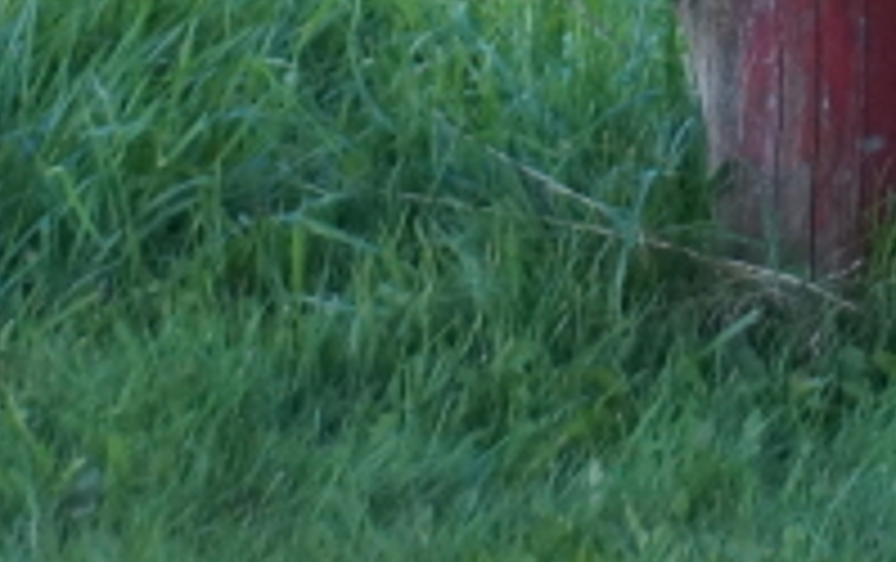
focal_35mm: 460
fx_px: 11249
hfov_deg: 4.5
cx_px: 1193
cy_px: -895
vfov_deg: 2.8
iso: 1000
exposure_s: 1/100
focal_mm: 60
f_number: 5
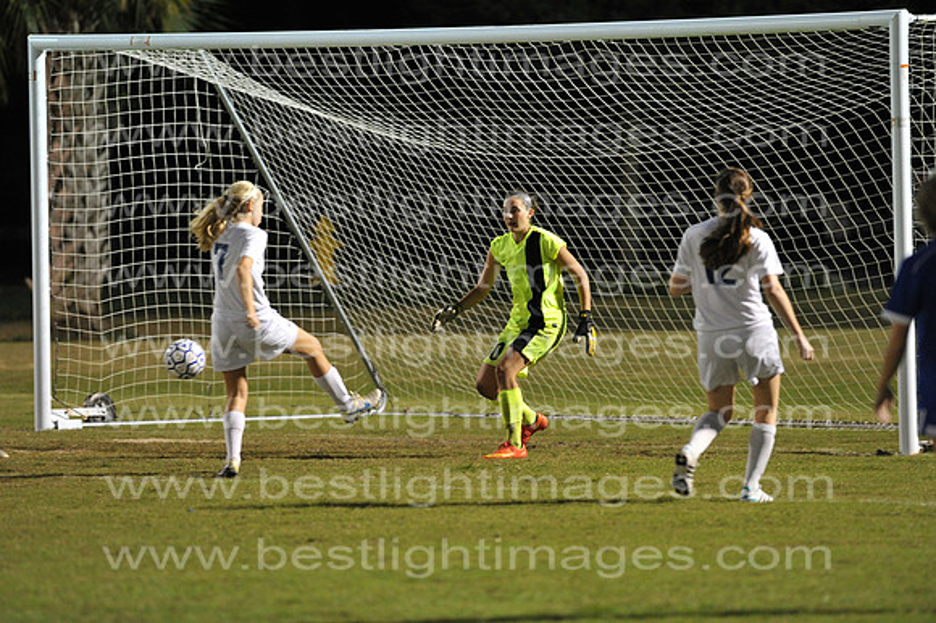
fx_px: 7795
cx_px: 468
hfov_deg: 6.9
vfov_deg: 4.6
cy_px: 312
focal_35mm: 300
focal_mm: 300
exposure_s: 1/400
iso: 5000
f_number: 4
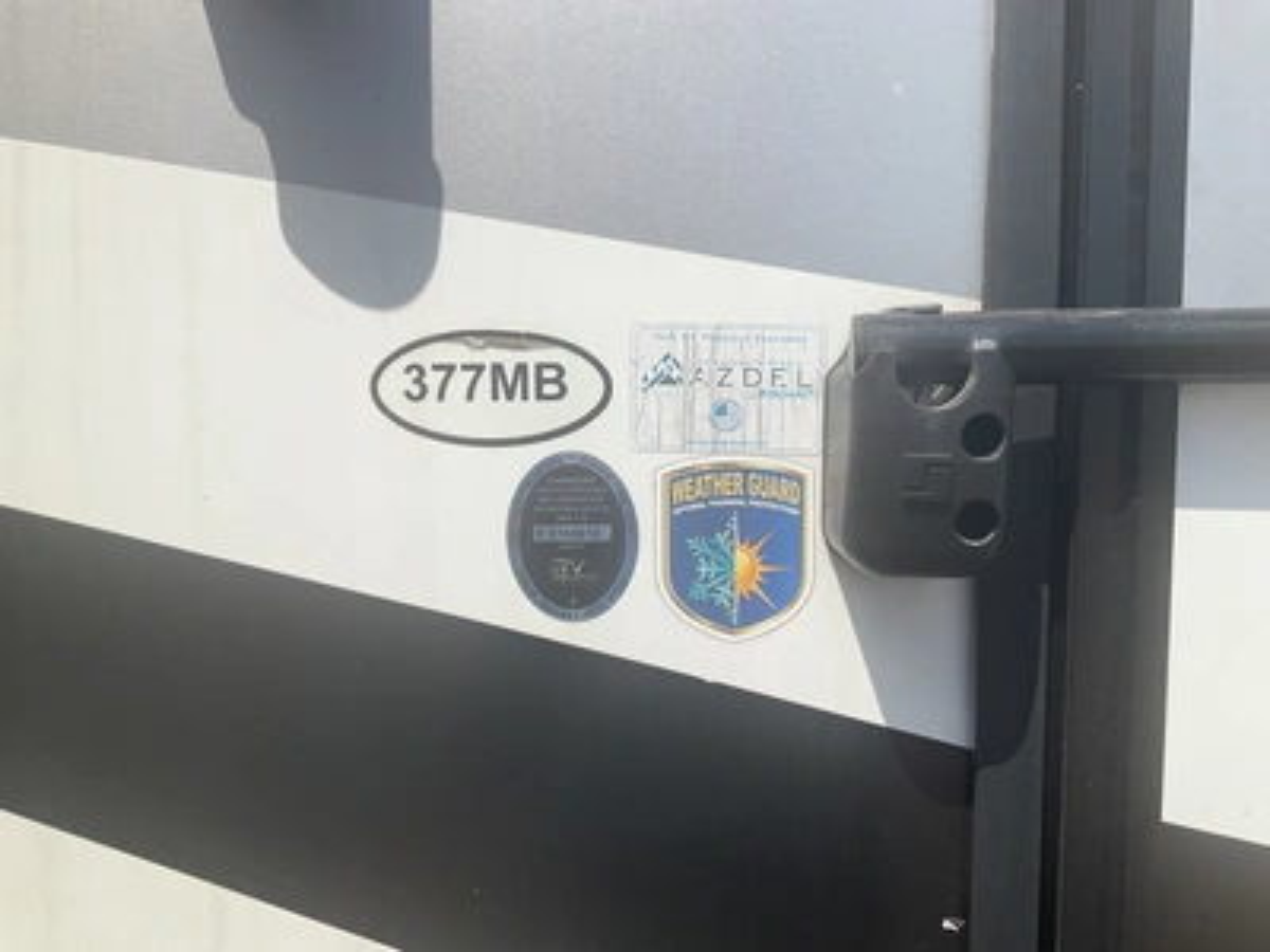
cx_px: 635
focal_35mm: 29
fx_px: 1064
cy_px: 476
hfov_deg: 61.7
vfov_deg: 48.2
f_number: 1.8
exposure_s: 1/3322
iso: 25
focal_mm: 3
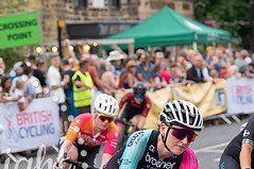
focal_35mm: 209
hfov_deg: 9.8
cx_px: 153
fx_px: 1474
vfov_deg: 6.6
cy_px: 113
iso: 800
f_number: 4
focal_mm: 86
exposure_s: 1/800
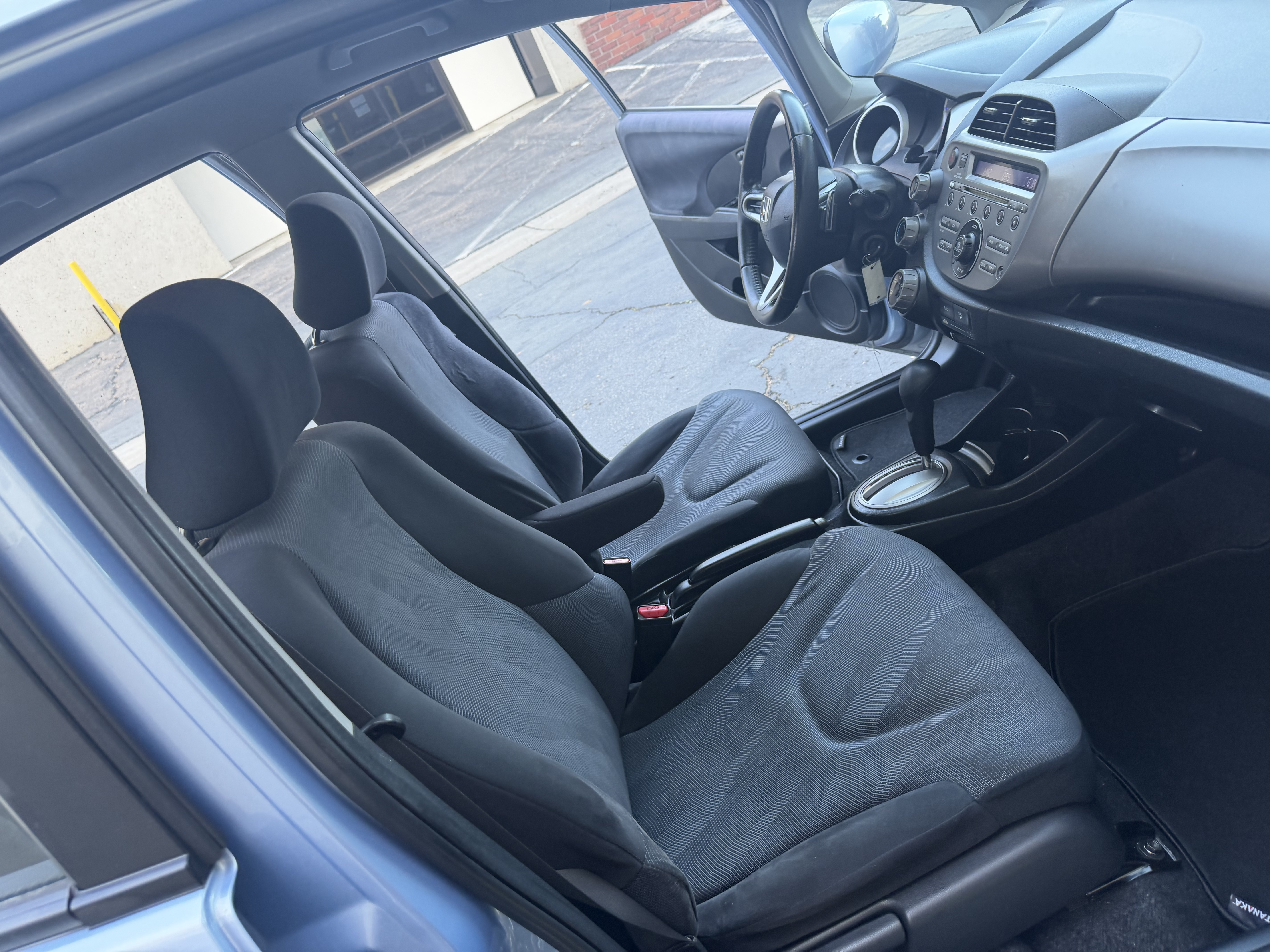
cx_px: 635
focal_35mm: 24
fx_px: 881
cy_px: 476
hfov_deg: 71.6
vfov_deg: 56.8
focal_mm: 6.76
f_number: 1.78
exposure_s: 1/121
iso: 160
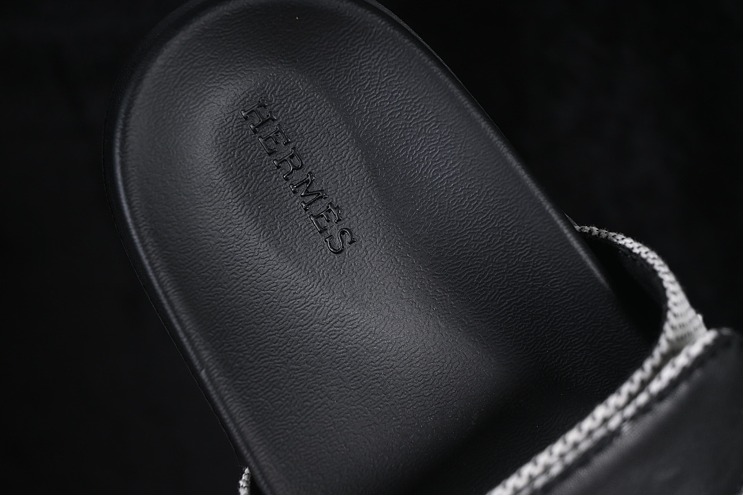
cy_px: 248
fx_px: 1548
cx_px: 372
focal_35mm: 75
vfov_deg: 18.2
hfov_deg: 27.0
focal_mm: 50
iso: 160
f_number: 6.3
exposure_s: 1/80
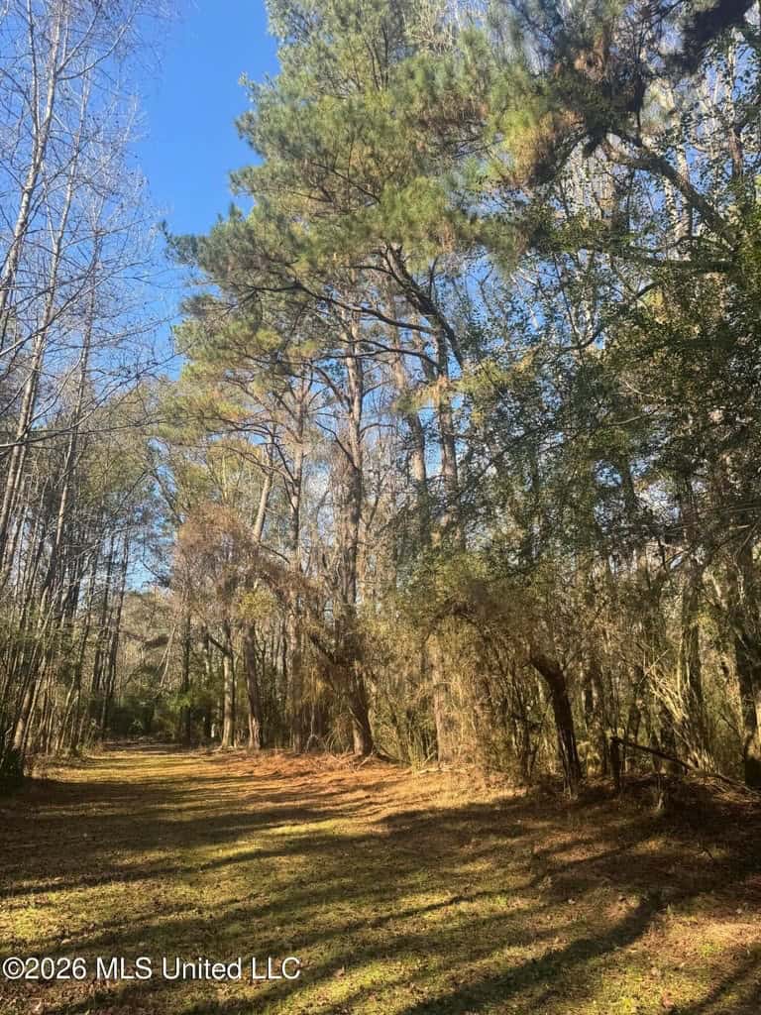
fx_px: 703
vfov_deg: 71.6
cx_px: 380
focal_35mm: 24
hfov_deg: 56.8
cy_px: 508
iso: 80
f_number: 1.8
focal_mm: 6.8
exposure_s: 1/1026
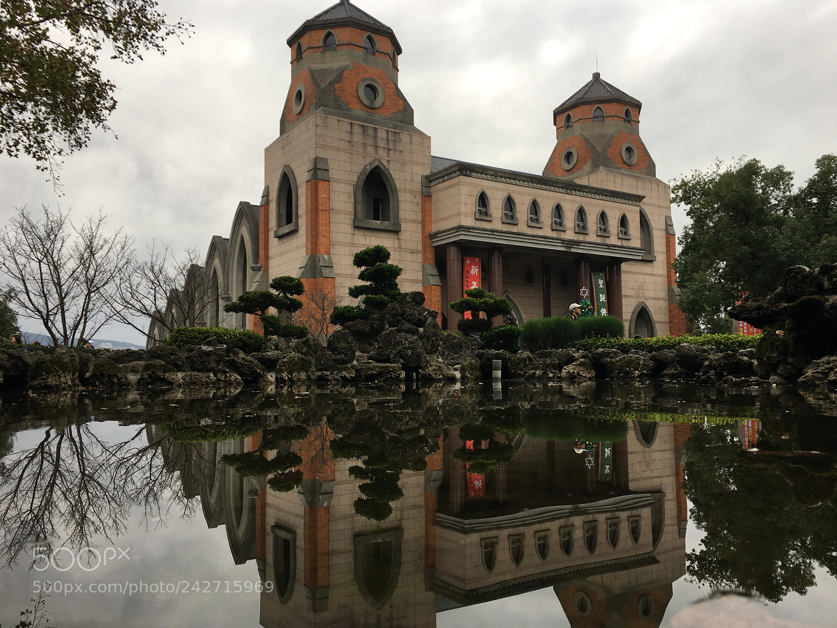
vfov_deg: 48.3
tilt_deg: +5.8
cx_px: 418
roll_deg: +1.2
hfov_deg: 61.6
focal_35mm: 29
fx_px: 701
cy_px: 314
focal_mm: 4.15
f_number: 2.2
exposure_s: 1/60
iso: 25
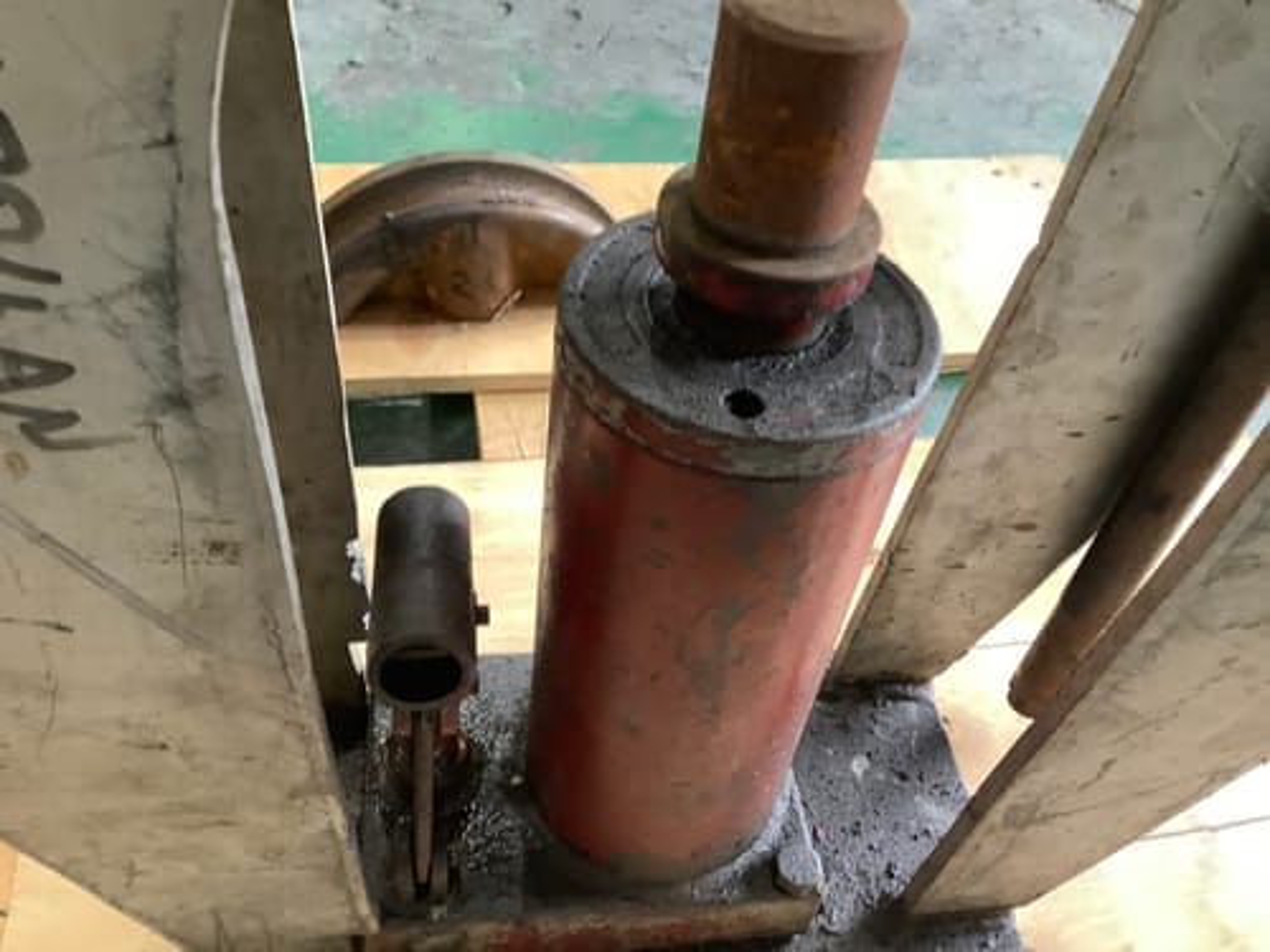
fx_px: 1137
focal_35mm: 31
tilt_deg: -46.4
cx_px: 635
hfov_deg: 58.4
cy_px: 476
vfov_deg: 45.4
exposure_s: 1/50
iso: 250
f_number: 2.4
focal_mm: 3.3
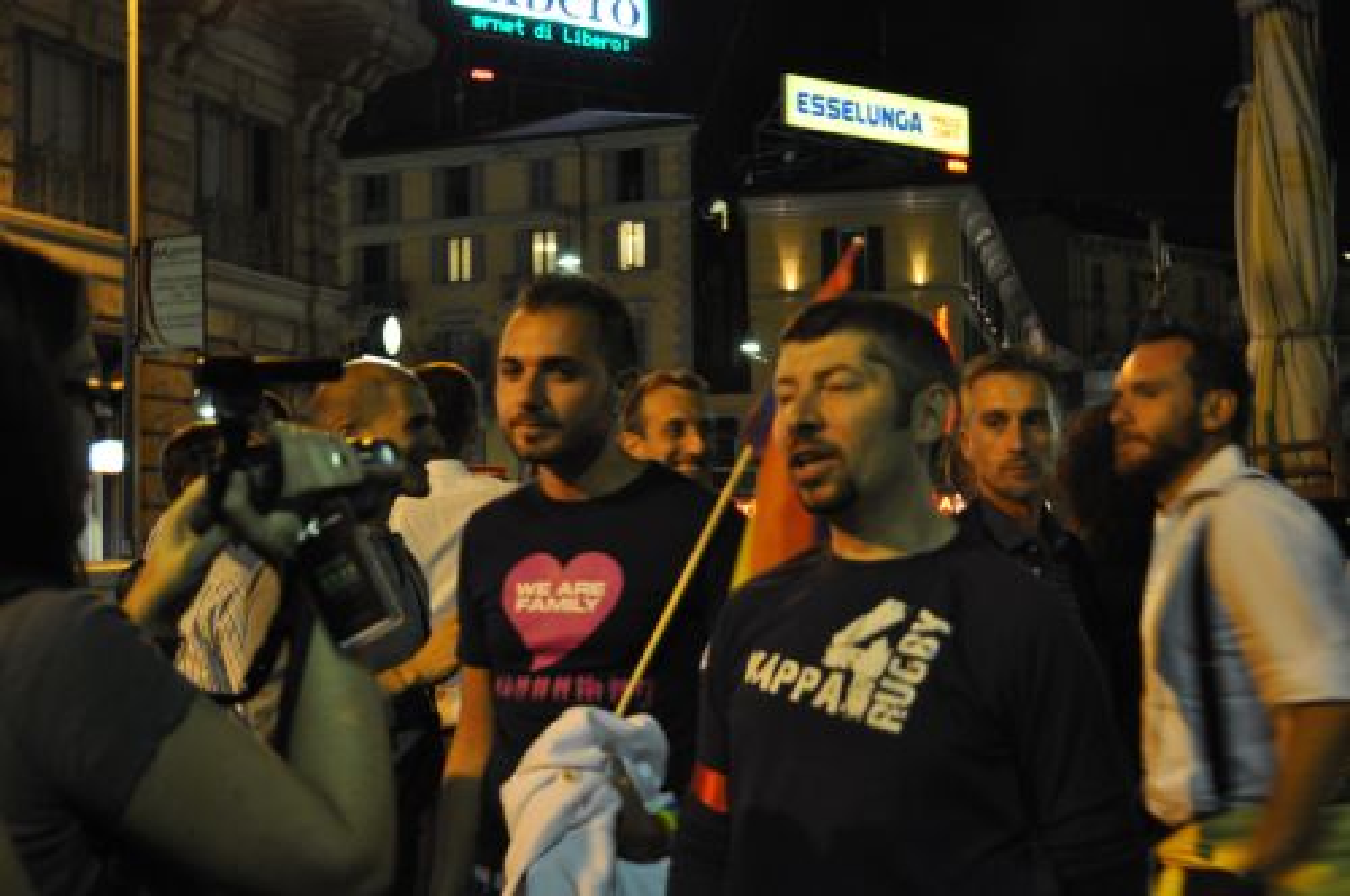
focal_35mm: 52
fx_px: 1966
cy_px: 448
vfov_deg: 25.7
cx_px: 675
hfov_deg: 37.9
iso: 1600
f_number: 5
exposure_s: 1/13
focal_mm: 35
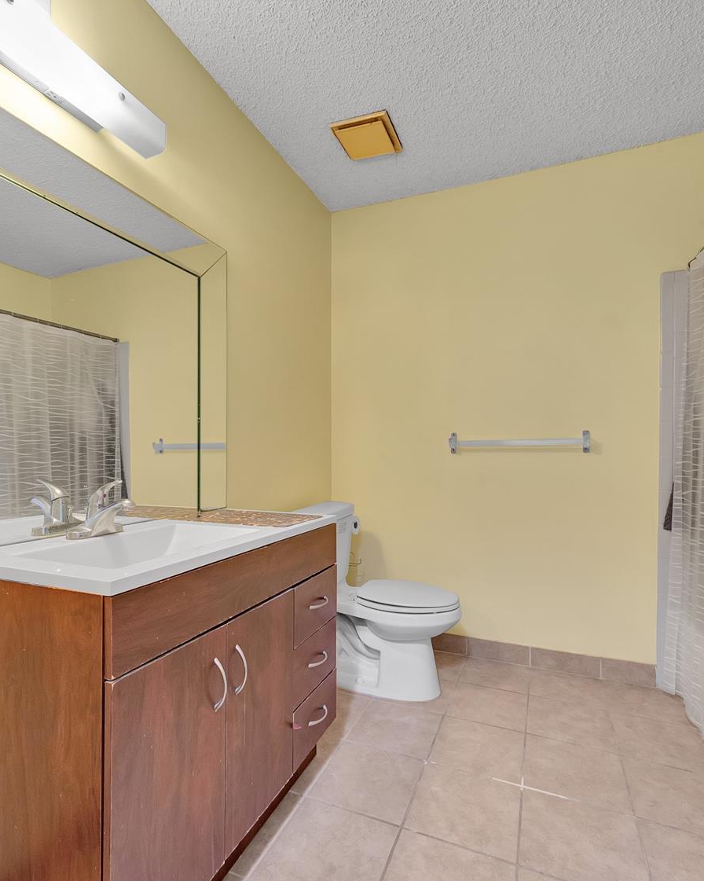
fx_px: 469
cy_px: 457
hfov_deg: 73.8
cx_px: 341
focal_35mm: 18
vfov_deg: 86.4
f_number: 9
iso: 2000
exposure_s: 1/10
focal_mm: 14
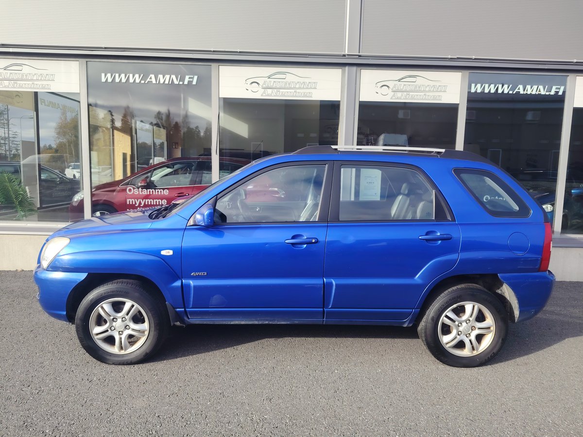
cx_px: 292
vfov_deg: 56.8
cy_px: 218
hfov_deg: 71.6
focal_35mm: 24
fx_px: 404
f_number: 1.75
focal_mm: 5.25
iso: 218
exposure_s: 1/900
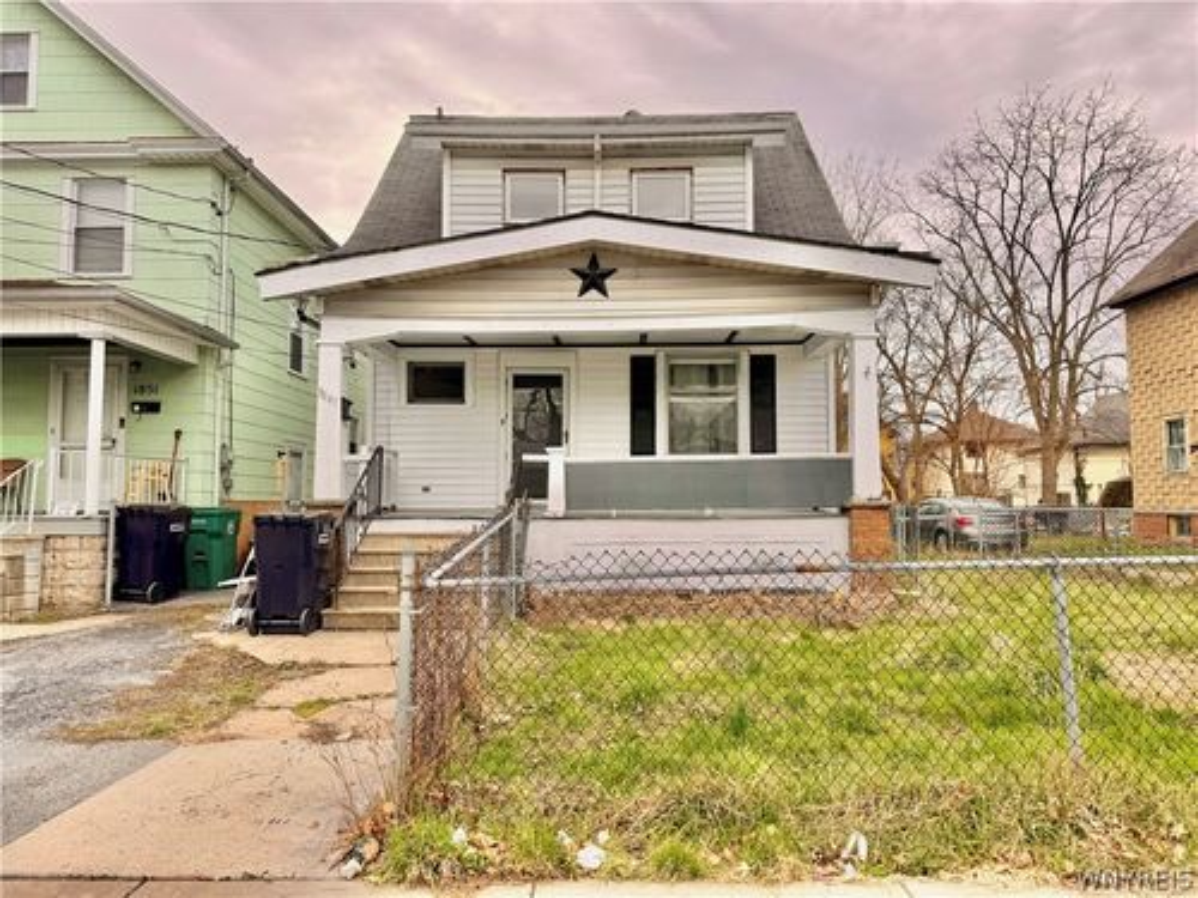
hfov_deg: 71.6
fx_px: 831
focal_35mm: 24
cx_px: 599
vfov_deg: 56.8
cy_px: 449
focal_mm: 6.76
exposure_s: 1/1901
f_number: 1.78
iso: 80
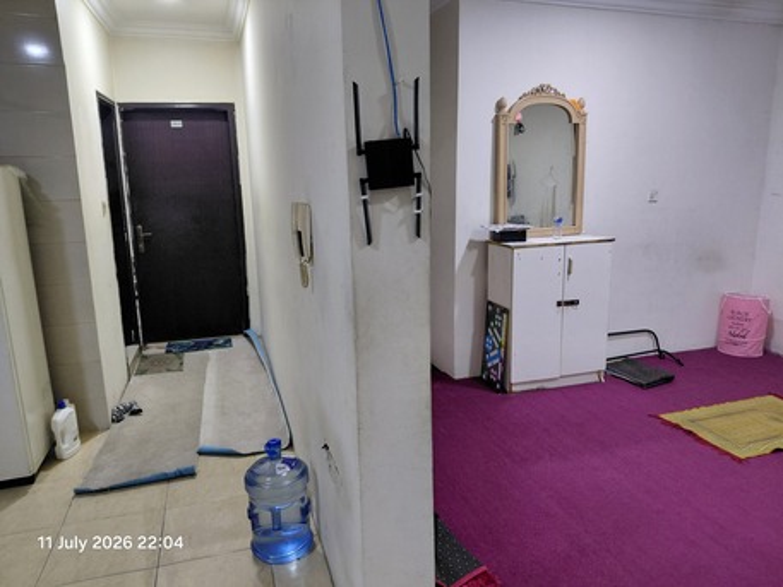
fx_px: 566
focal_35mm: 25
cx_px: 392
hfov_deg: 69.4
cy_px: 294
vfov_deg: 54.9
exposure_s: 1/40
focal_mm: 4.69
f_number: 1.8
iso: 320
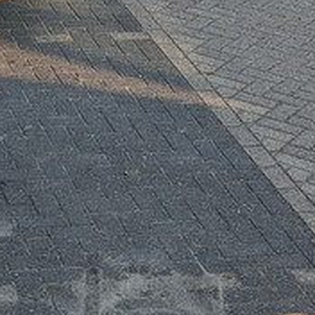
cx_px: -89
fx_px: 1493
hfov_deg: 11.7
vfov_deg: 11.1
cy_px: -272
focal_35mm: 145
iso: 50
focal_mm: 4.38
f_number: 1.73
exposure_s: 1/835
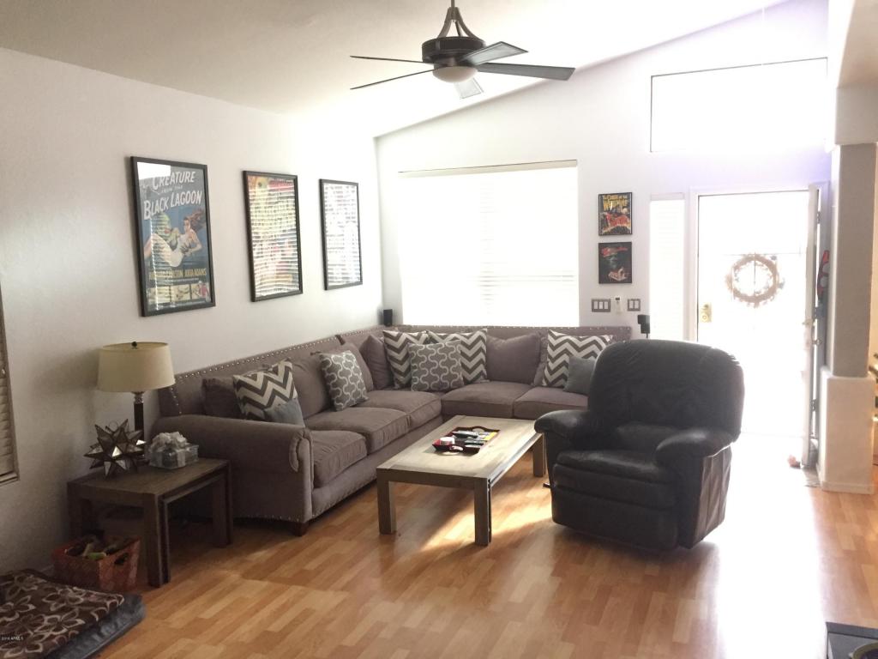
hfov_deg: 61.7
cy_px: 330
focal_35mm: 29
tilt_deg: -6.5
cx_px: 439
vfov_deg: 48.2
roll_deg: +0.9
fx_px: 736
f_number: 2.2
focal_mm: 4.15
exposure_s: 1/15
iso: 250
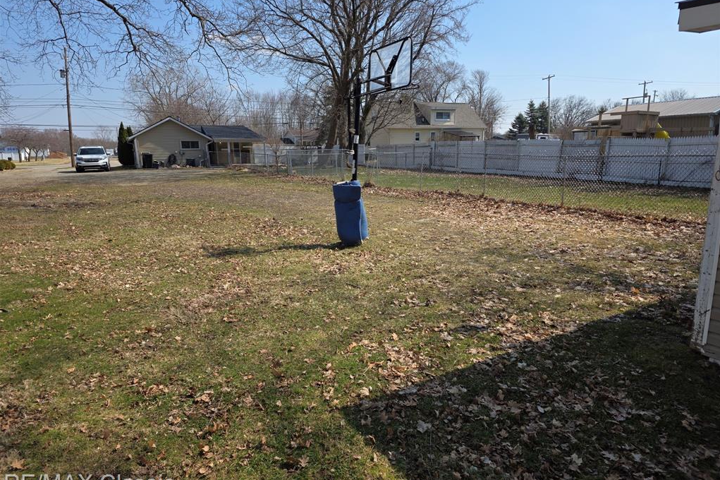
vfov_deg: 53.1
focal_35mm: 24
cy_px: 229
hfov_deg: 73.8
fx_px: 480
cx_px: 360
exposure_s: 1/4889
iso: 80
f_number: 1.7
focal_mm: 6.3
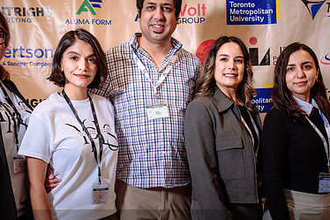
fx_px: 513
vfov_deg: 24.1
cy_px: 137
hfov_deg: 35.5
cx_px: 196
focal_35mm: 56
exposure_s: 1/200
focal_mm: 30.5
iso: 640
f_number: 4
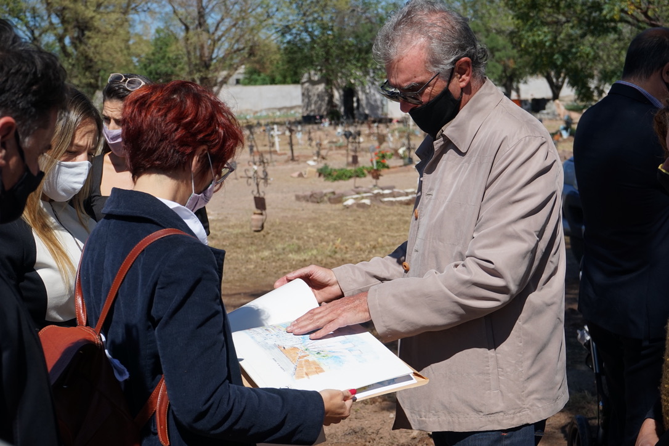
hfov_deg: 31.0
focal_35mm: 65
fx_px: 1208
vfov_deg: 20.9
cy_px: 223
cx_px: 334
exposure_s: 1/400
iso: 100
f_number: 9
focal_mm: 65
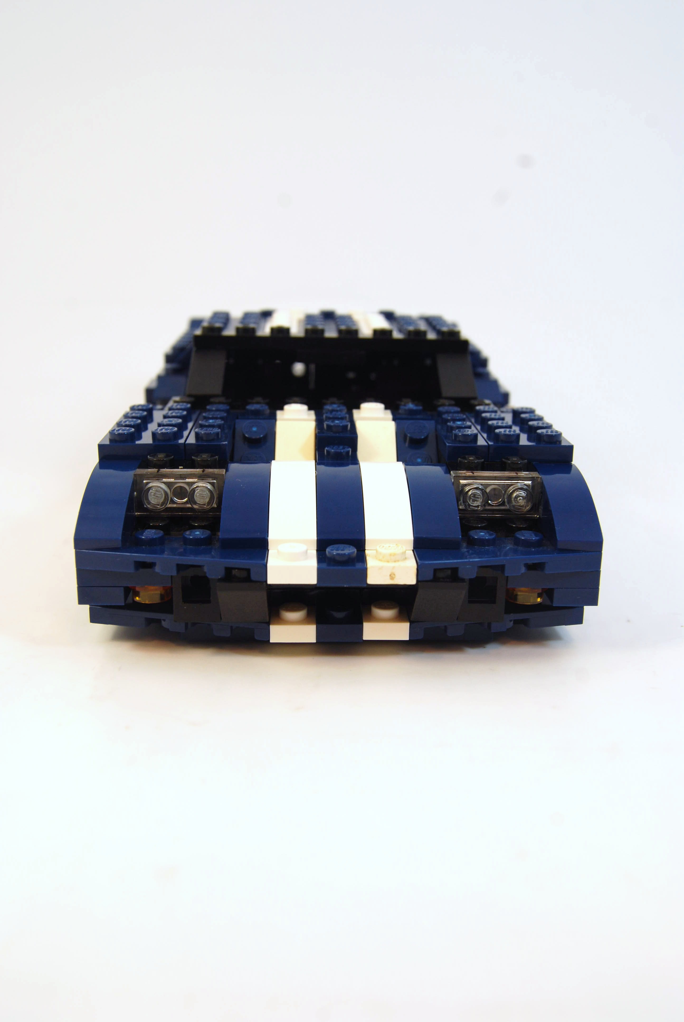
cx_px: 342
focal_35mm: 39
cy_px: 511
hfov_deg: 34.3
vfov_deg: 49.5
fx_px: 1108
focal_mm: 26
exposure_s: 1/60
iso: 140
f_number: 8
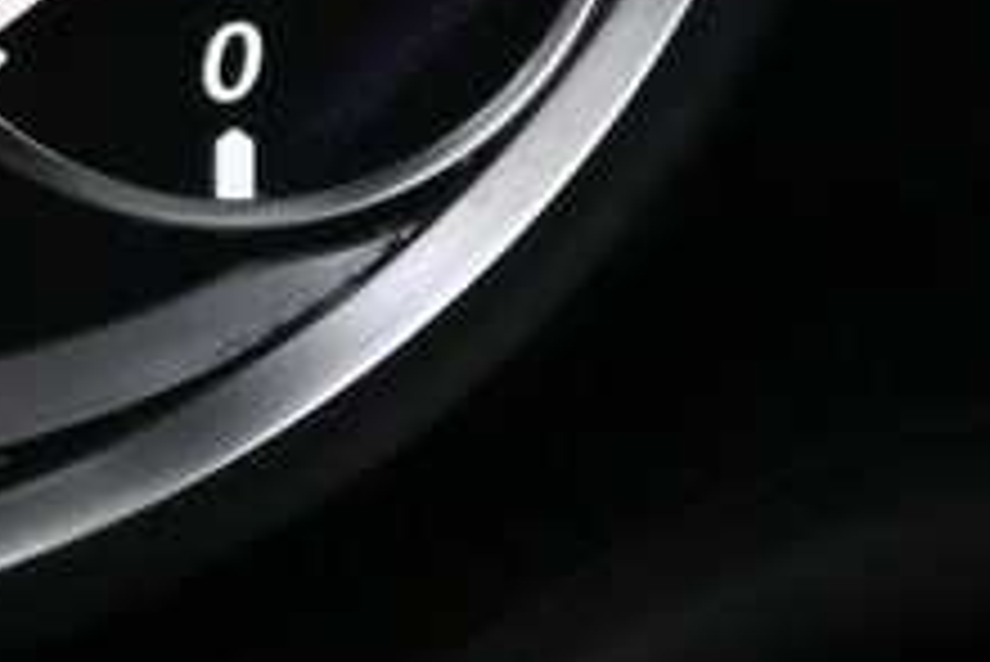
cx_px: 1737
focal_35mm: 243
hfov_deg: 8.2
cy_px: -955
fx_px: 6687
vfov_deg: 5.5
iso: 4000
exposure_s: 1/40
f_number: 4
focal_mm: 22
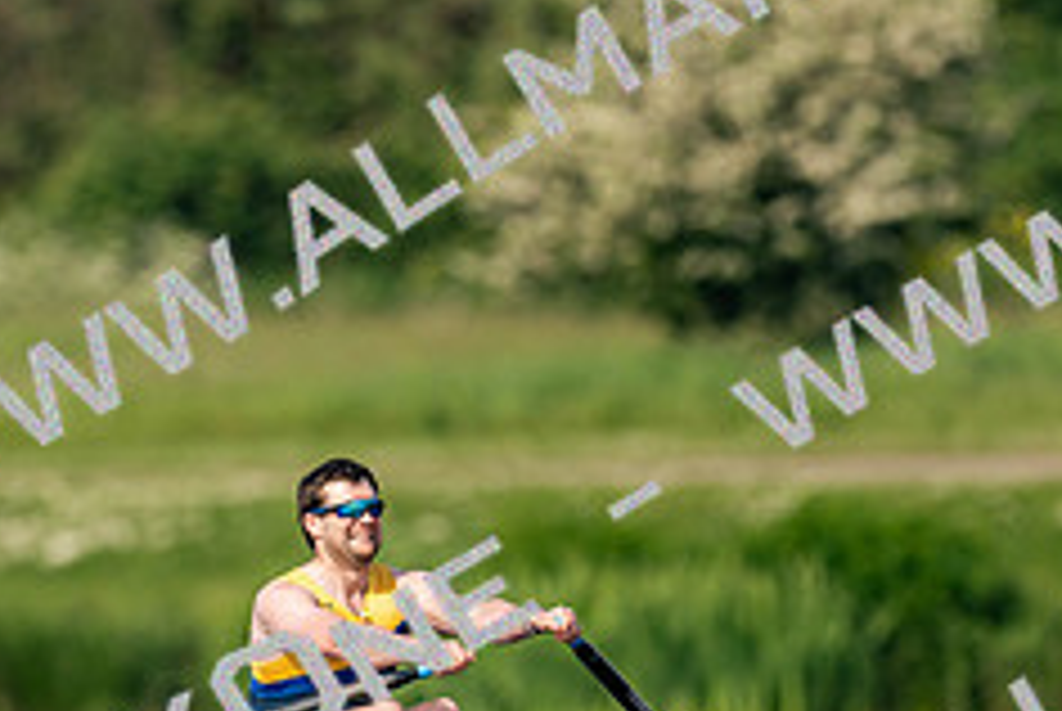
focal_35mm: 1474
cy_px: 524
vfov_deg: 0.9
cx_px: 405
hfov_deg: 1.4
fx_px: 43536
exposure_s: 1/2500
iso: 250
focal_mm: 600
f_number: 4
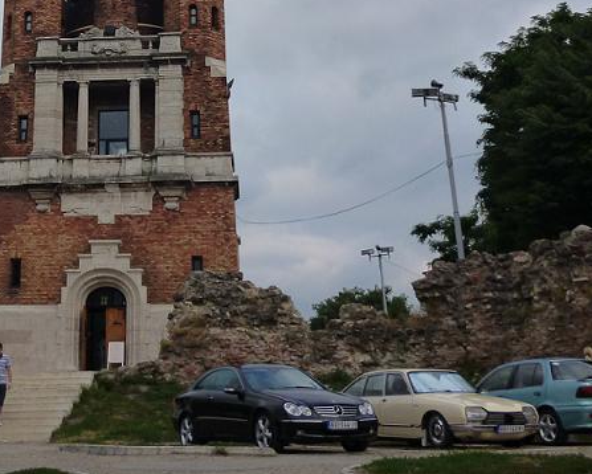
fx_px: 1017
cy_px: 38
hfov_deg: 31.8
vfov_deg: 25.4
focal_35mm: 58
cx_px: 134
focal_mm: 5
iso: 160
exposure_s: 1/100
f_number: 9
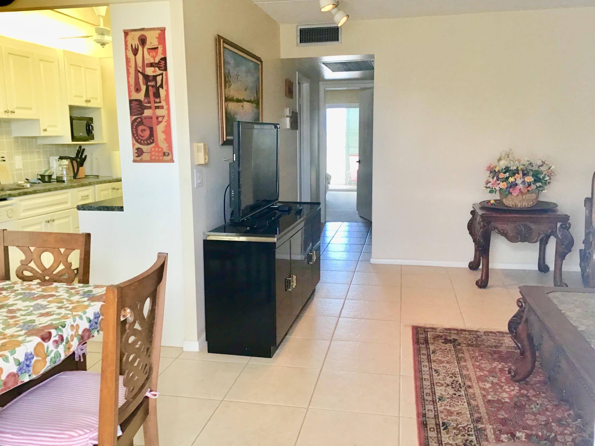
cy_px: 223
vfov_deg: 45.4
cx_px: 298
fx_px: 533
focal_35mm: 31
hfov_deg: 58.4
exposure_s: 1/30
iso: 50
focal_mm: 3.3
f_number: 2.4
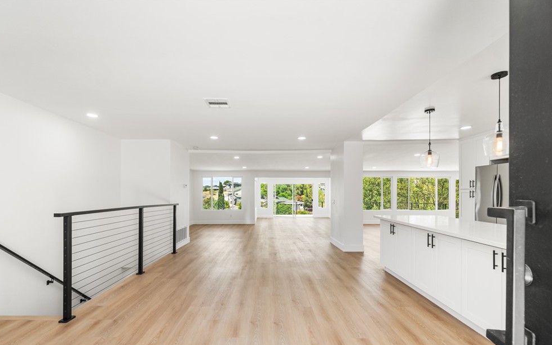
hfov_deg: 97.8
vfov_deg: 71.1
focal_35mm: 16
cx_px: 275
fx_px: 241
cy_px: 191
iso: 320
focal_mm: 10
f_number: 7.1
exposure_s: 1/25
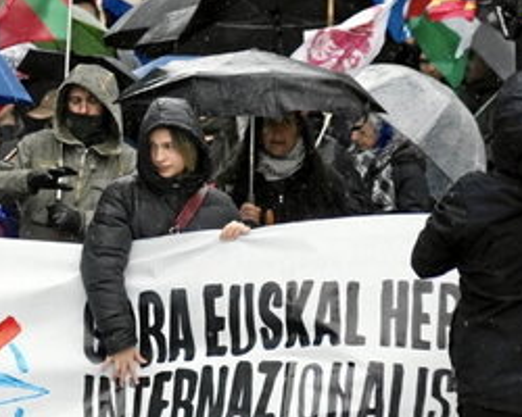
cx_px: -228
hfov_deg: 5.5
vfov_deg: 4.4
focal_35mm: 352
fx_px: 5438
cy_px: 131
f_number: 4
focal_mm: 86
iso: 1600
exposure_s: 1/2500
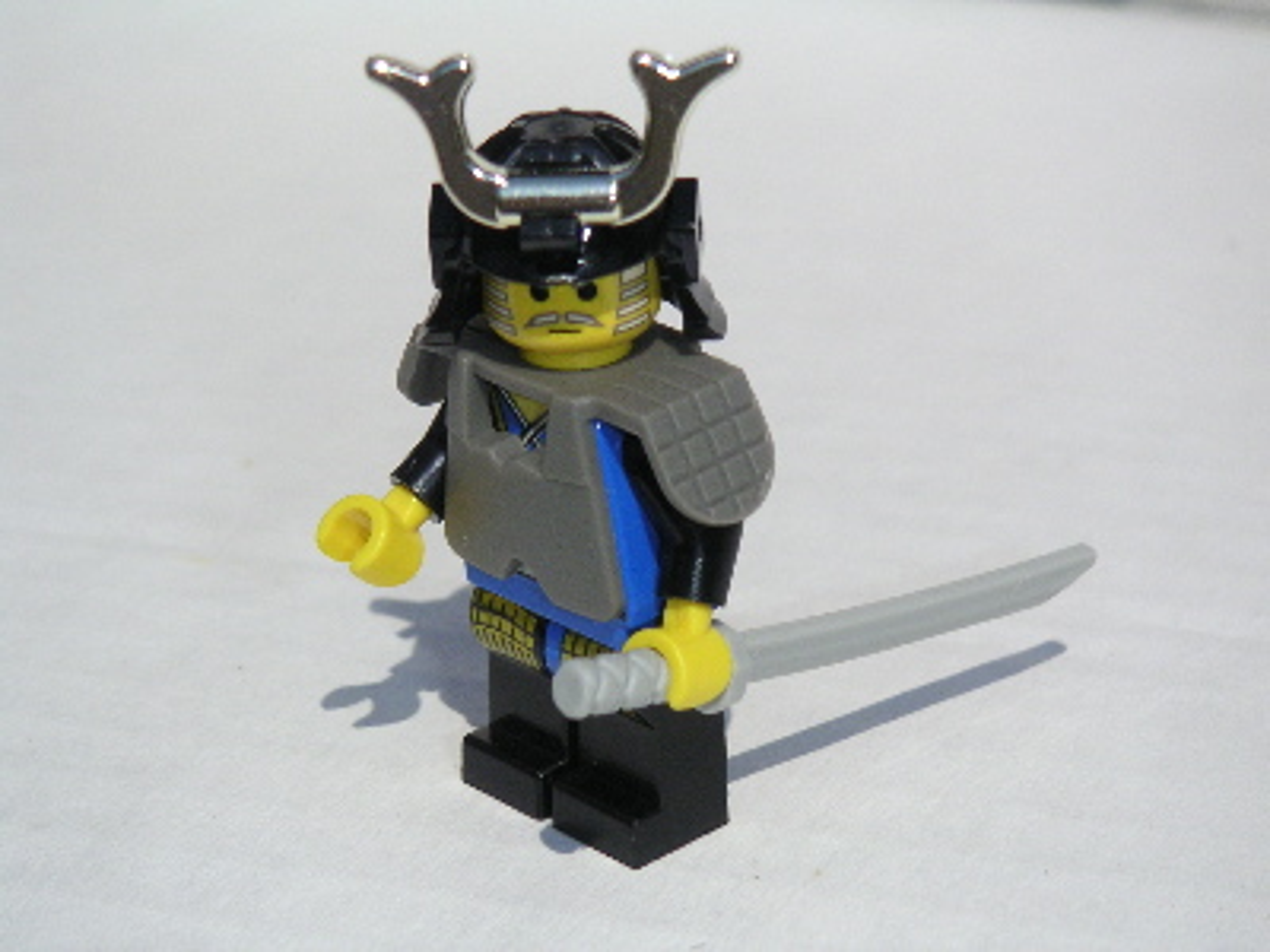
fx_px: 4072
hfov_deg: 17.7
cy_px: 476
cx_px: 635
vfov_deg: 13.3
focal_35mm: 111
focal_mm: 17.1
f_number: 8
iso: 160
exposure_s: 1/1000
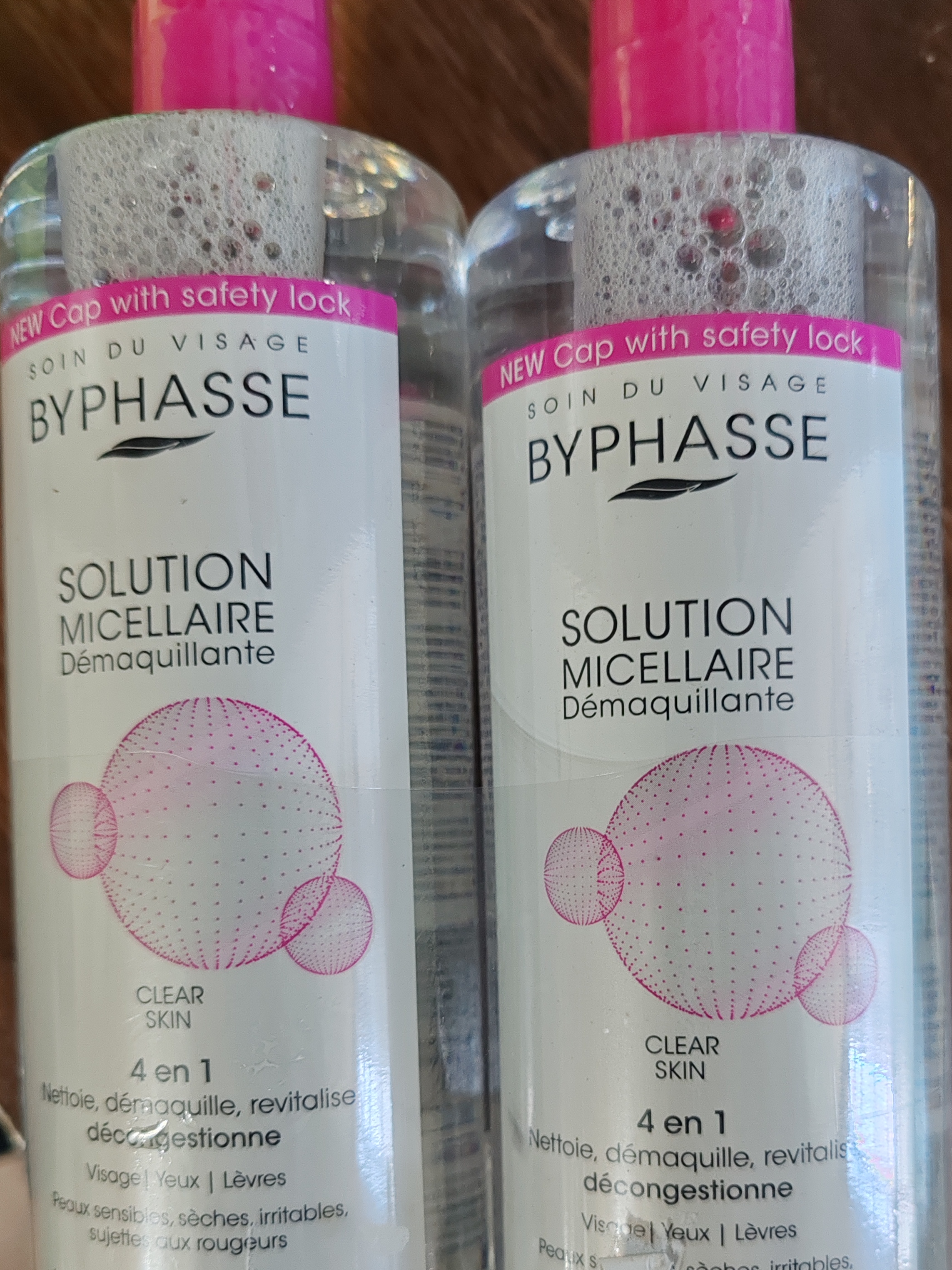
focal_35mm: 36
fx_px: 1320
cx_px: 520
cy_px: 812
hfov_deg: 39.6
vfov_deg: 50.7
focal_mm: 6.12
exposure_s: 1/50
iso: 800
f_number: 1.9
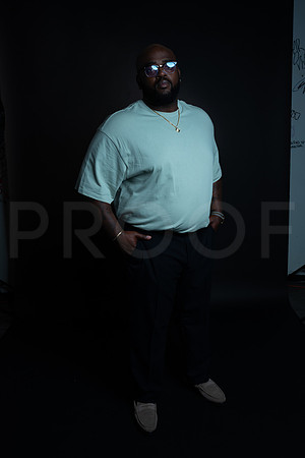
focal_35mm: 35
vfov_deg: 54.4
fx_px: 445
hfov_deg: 37.9
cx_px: 152
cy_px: 229
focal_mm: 35
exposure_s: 1/200
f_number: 6.3
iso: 500
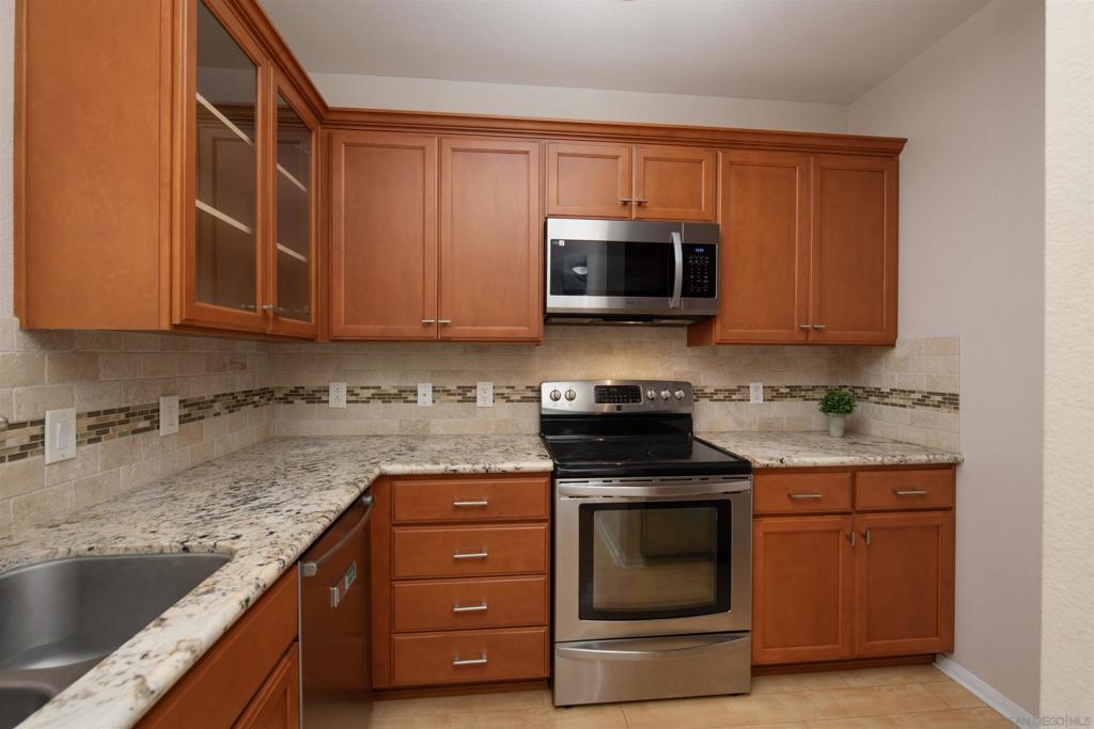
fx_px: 486
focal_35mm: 16
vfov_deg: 73.8
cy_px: 364
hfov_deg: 96.7
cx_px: 547
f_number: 7.1
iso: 320
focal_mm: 16
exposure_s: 1/60
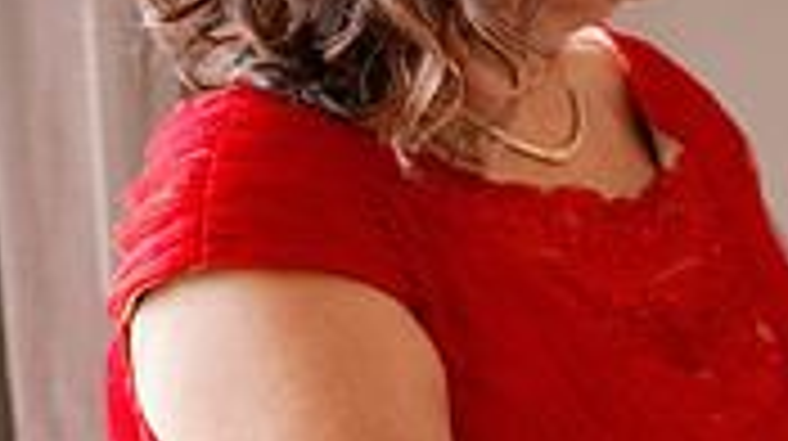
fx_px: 2901
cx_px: 1057
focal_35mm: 139
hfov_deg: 14.7
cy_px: 166
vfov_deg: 8.7
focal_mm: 38
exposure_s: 1/250
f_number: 3.2
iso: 640
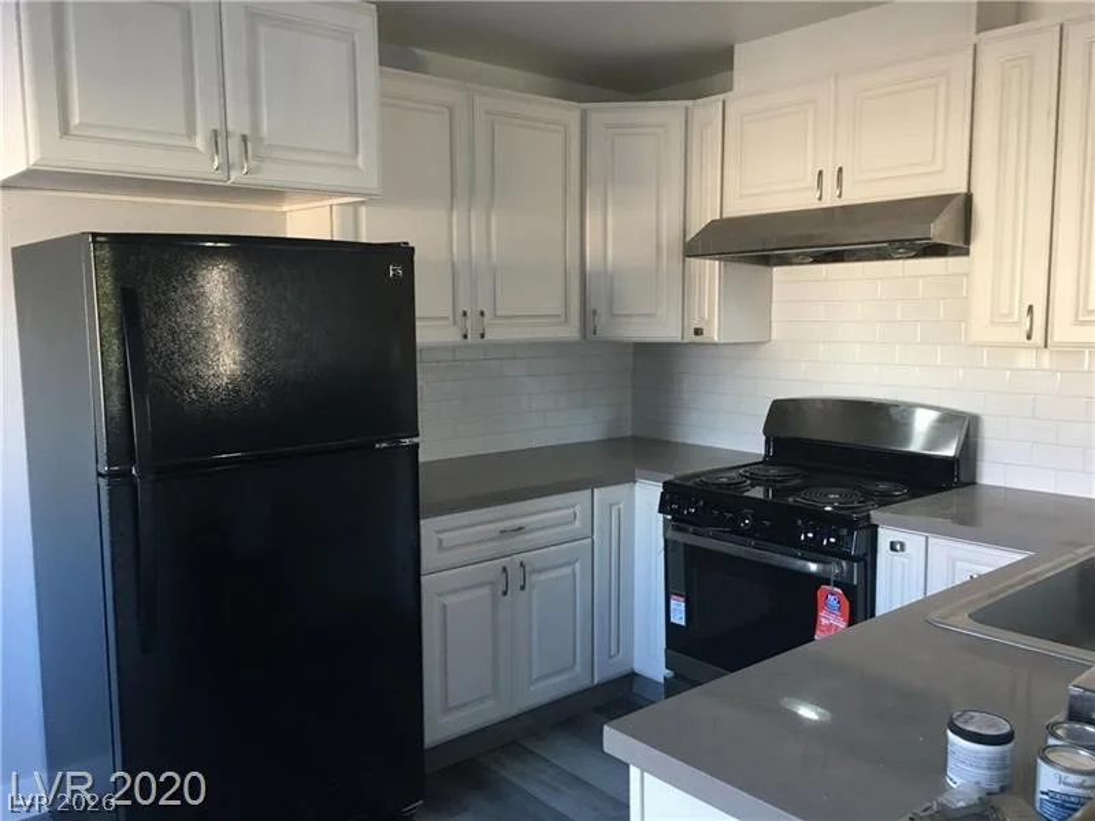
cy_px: 410
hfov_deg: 61.7
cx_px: 548
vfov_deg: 48.2
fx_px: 917
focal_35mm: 29
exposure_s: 1/30
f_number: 2.2
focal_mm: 4.15
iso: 100
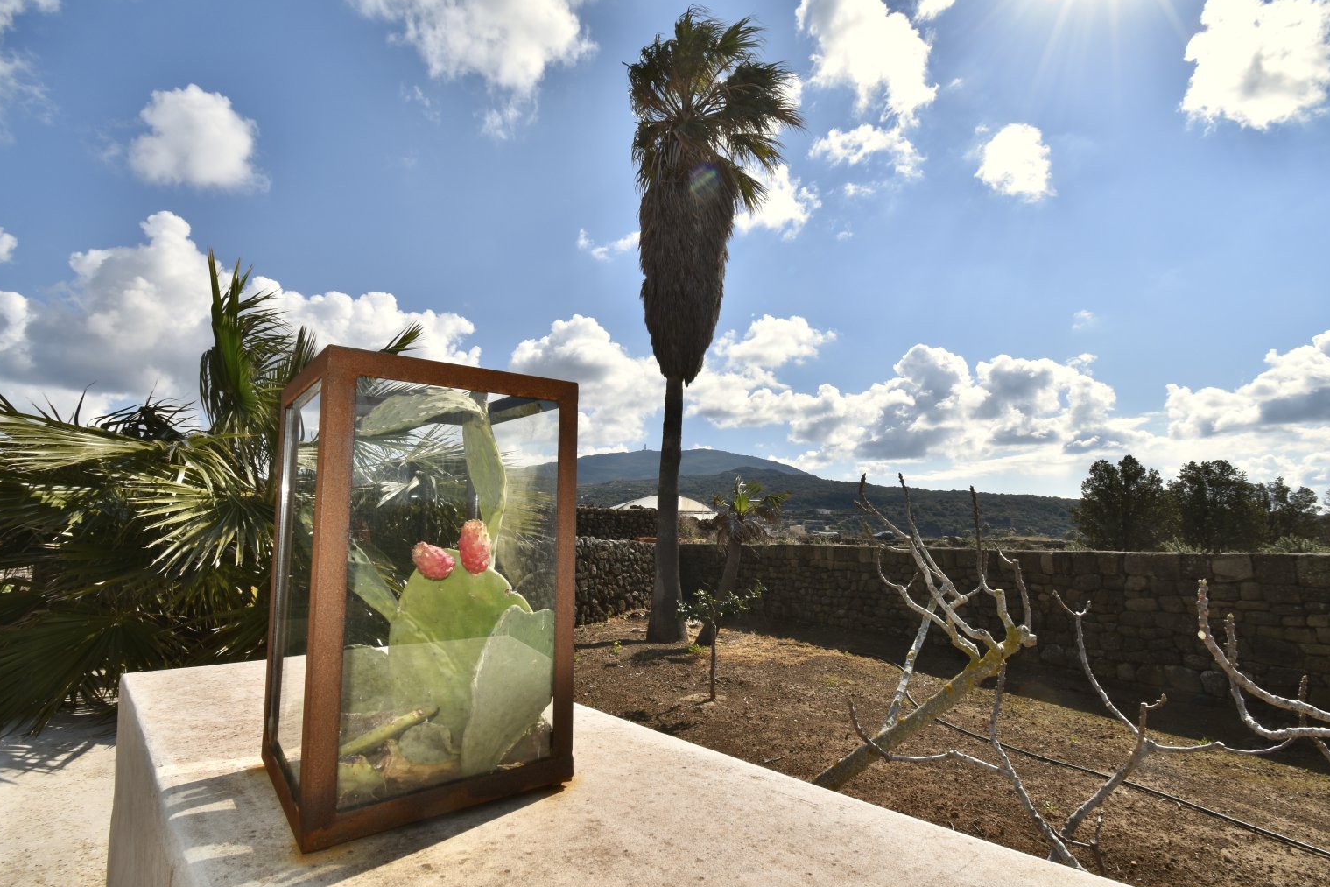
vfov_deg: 73.7
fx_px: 591
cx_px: 628
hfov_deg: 96.6
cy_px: 456
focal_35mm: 16
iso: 100
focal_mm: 10
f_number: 14
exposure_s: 1/200
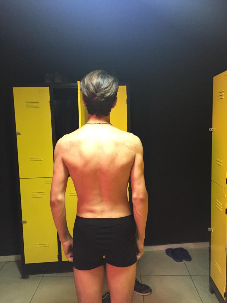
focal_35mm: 29
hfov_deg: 48.2
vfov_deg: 61.7
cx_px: 114
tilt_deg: -6.8
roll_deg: +1.3
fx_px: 254
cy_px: 152
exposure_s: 1/25
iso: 250
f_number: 2.2
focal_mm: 4.15
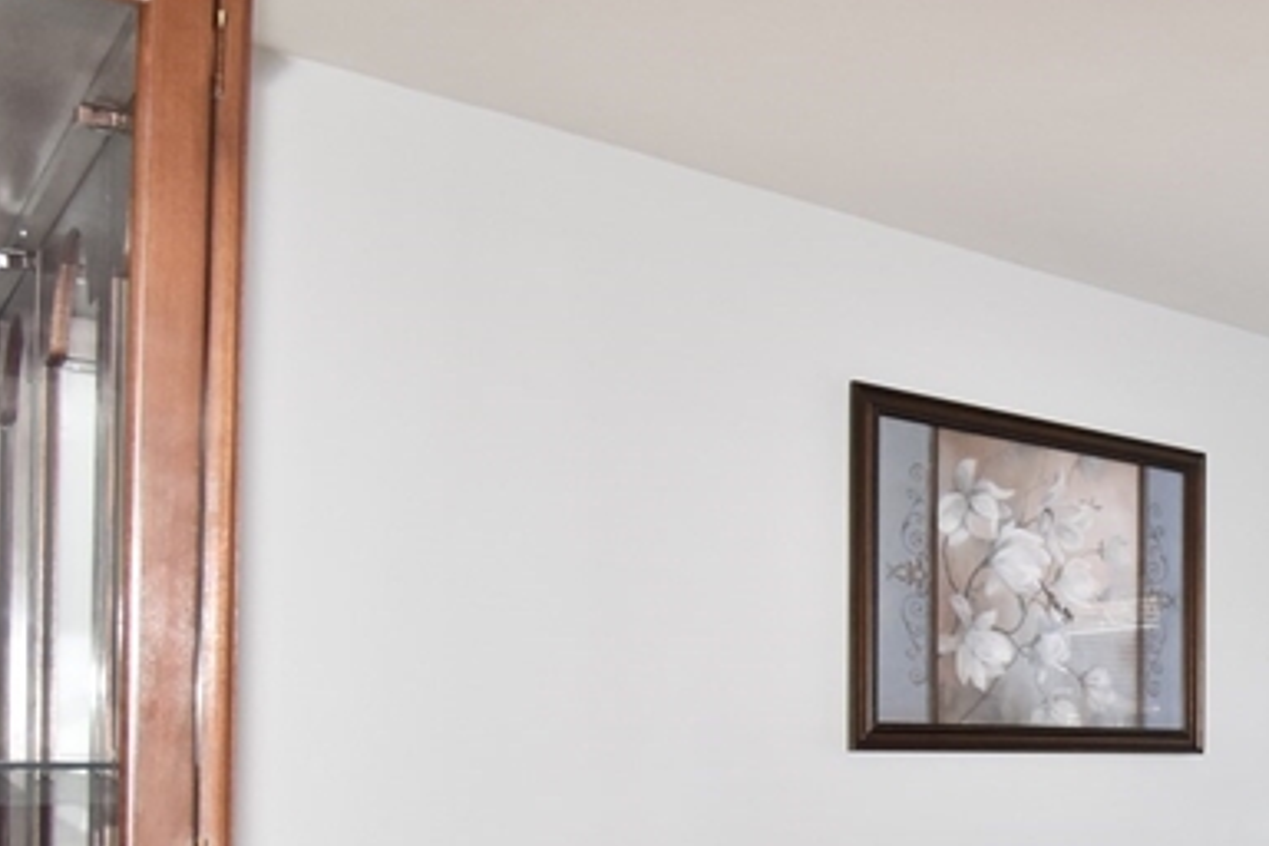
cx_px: 1408
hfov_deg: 39.3
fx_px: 1410
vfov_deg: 31.8
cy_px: 762
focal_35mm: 40
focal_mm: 10
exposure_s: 1/125
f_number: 5.6
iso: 720
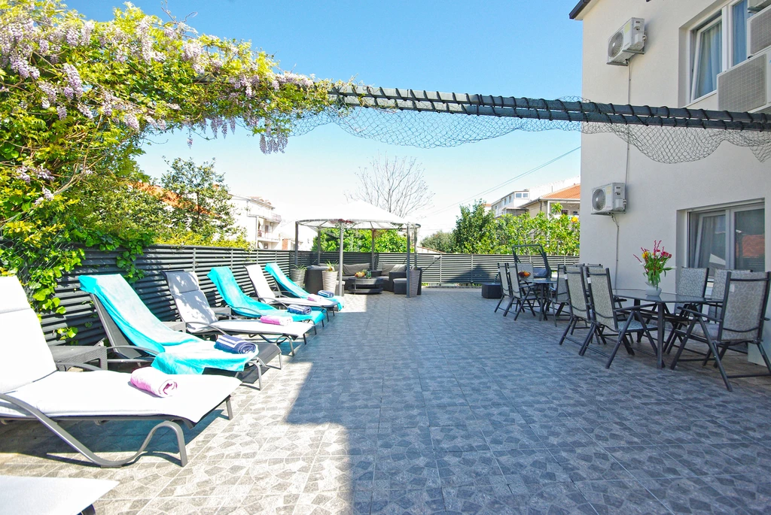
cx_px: 386
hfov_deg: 96.7
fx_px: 343
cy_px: 258
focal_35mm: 16
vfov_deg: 73.9
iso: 400
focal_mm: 11
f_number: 8
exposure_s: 1/350
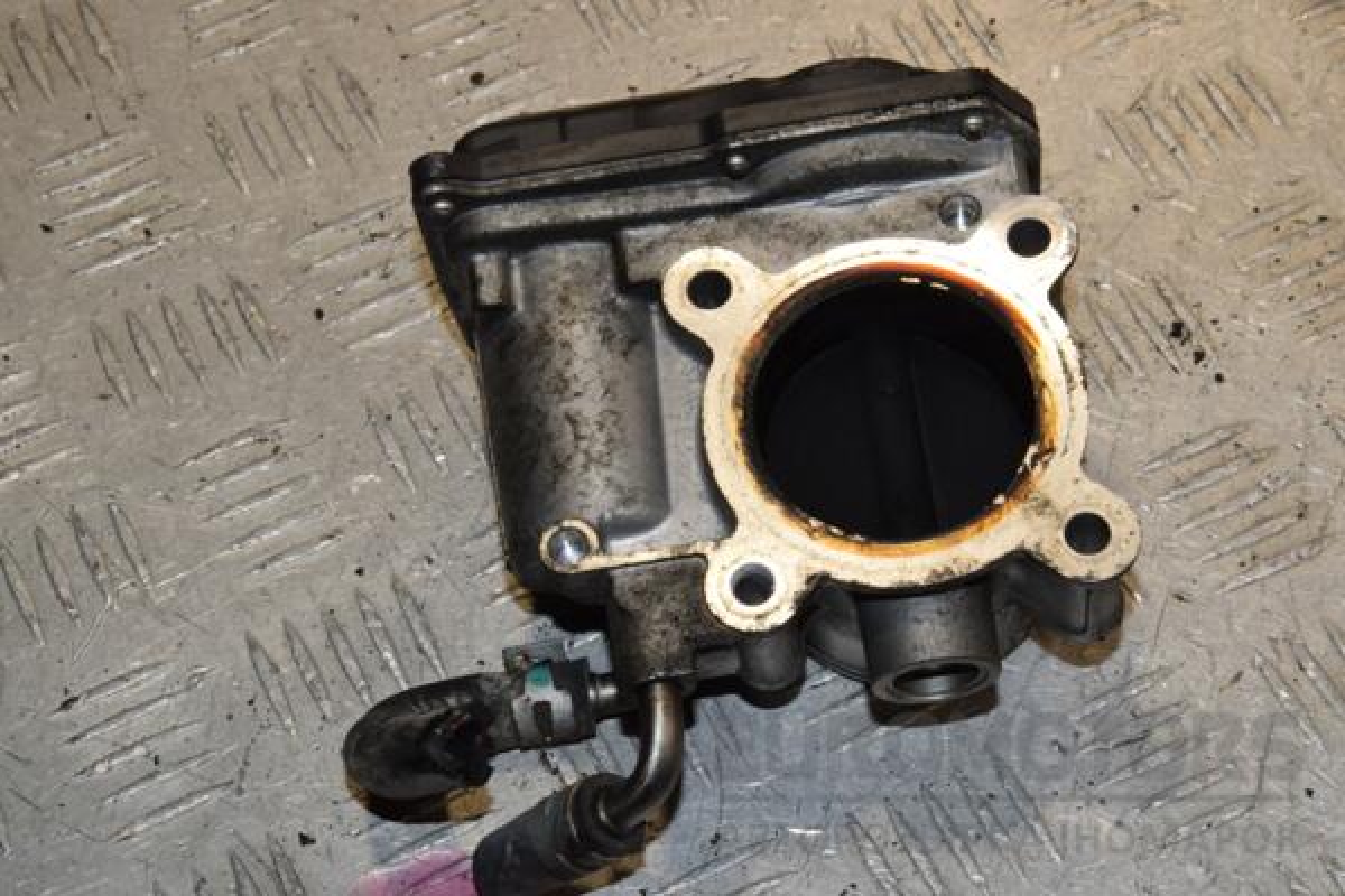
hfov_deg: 23.4
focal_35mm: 87
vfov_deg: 15.7
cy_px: 448
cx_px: 672
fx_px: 3250
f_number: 16
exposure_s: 1/200
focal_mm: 58
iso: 800
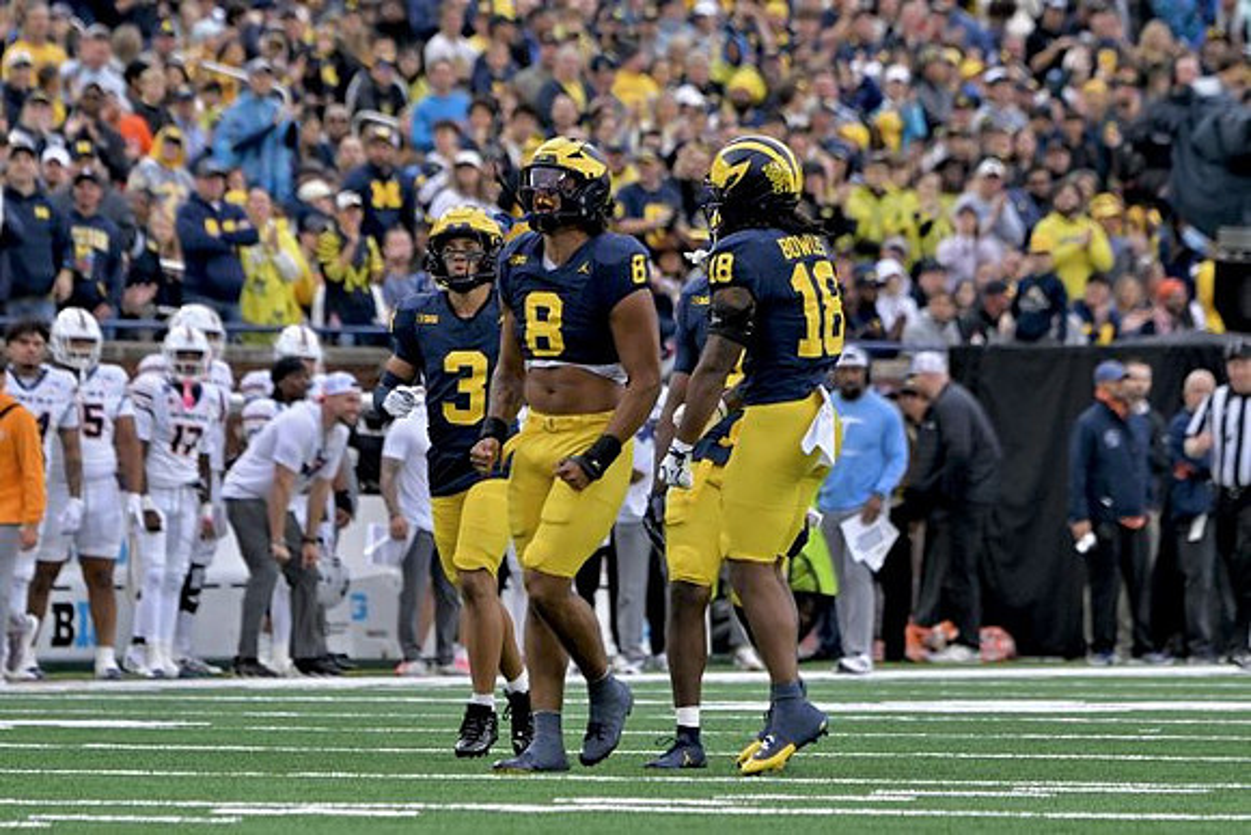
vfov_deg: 3.3
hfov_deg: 4.9
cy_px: 418
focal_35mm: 420
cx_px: 626
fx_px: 14598
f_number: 5.6
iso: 1250
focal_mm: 280
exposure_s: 1/1000
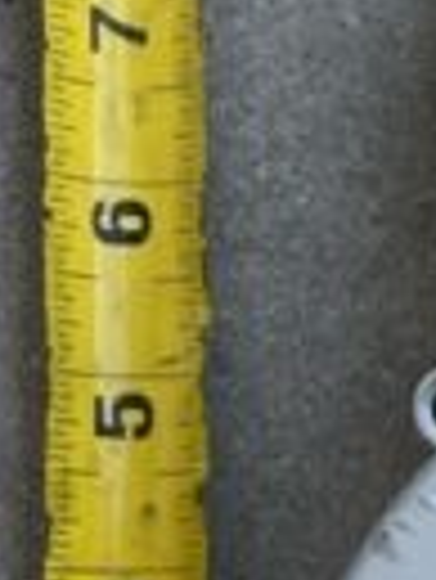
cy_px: 598
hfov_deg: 8.8
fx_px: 2699
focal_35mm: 161
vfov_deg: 12.1
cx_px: 832
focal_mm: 5.1
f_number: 1.6
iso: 32
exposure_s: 1/472
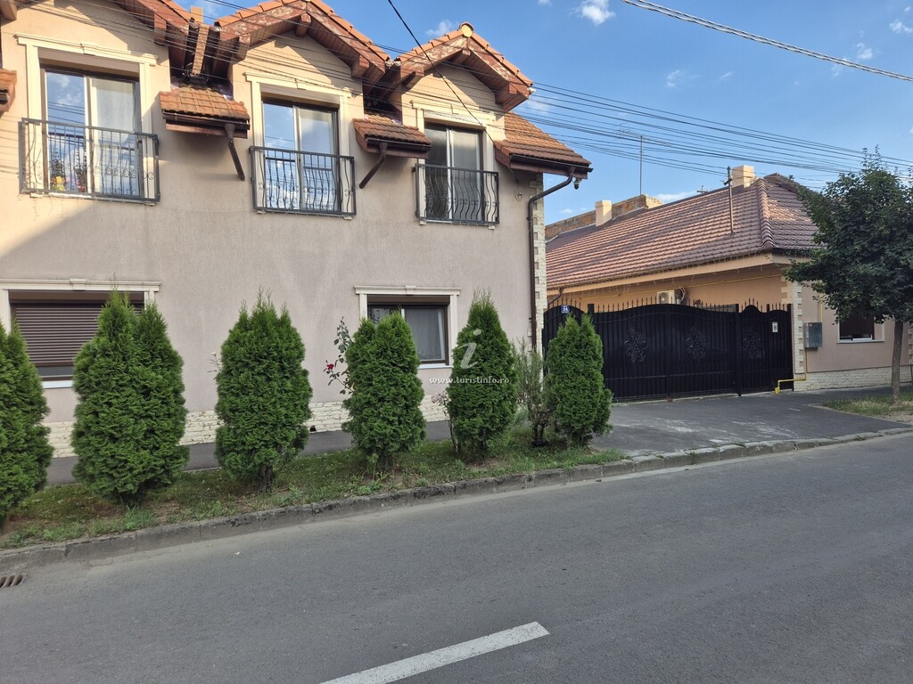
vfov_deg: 58.9
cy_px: 342
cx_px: 456
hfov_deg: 73.9
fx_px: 607
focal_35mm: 23
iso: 25
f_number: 1.8
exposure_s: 1/674
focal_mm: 5.4
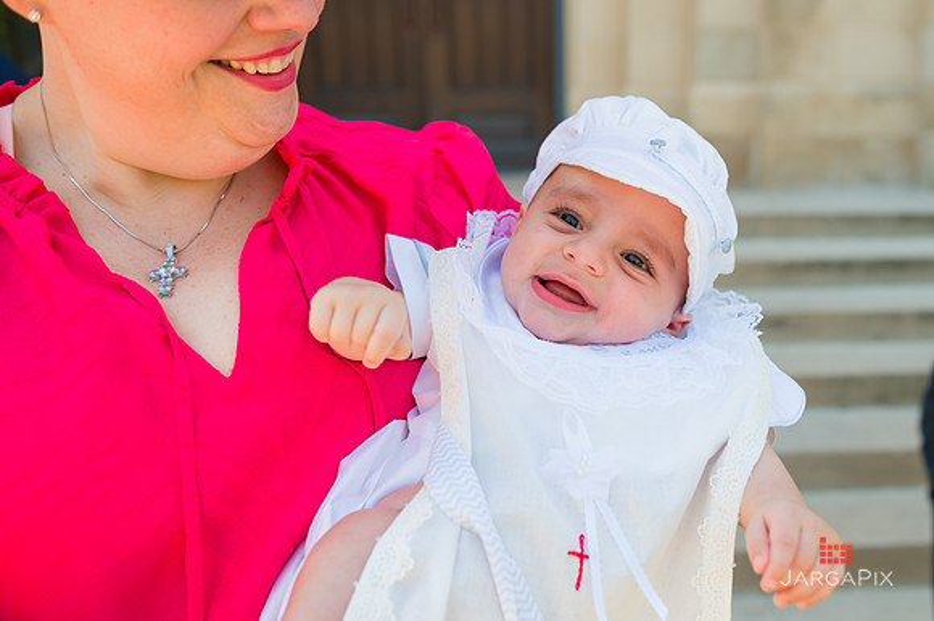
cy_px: 358
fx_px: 980
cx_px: 609
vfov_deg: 35.1
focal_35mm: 38
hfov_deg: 50.2
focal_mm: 29
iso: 200
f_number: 4
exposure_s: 1/500
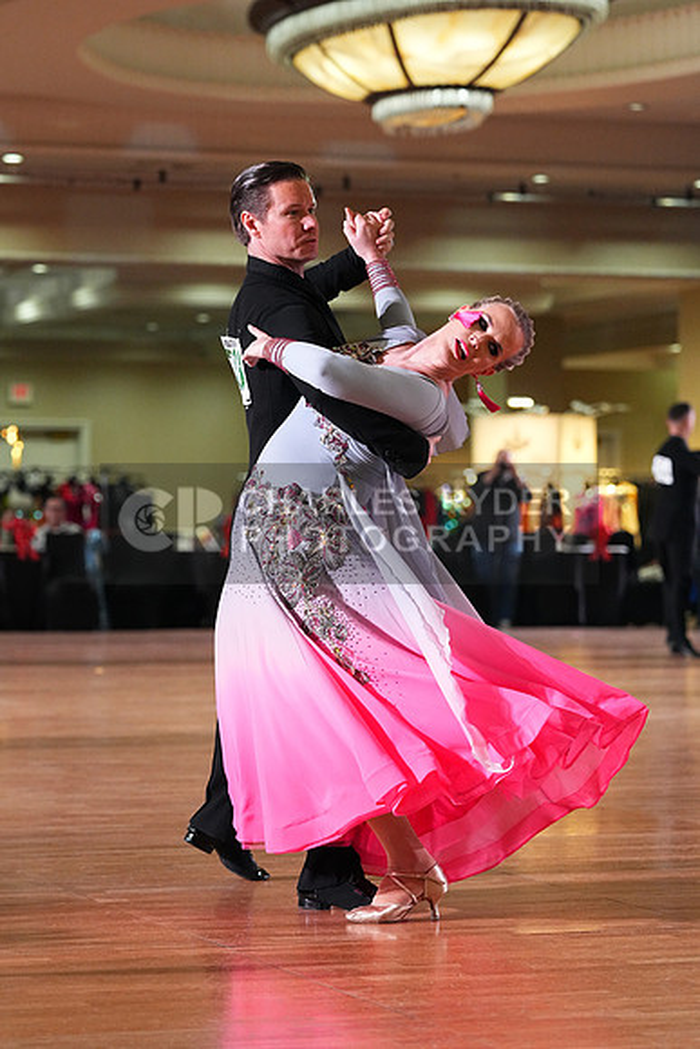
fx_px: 3439
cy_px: 524
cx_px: 350
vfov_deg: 17.3
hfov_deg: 11.6
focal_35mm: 118
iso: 6400
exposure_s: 1/400
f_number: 4.5
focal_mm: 118
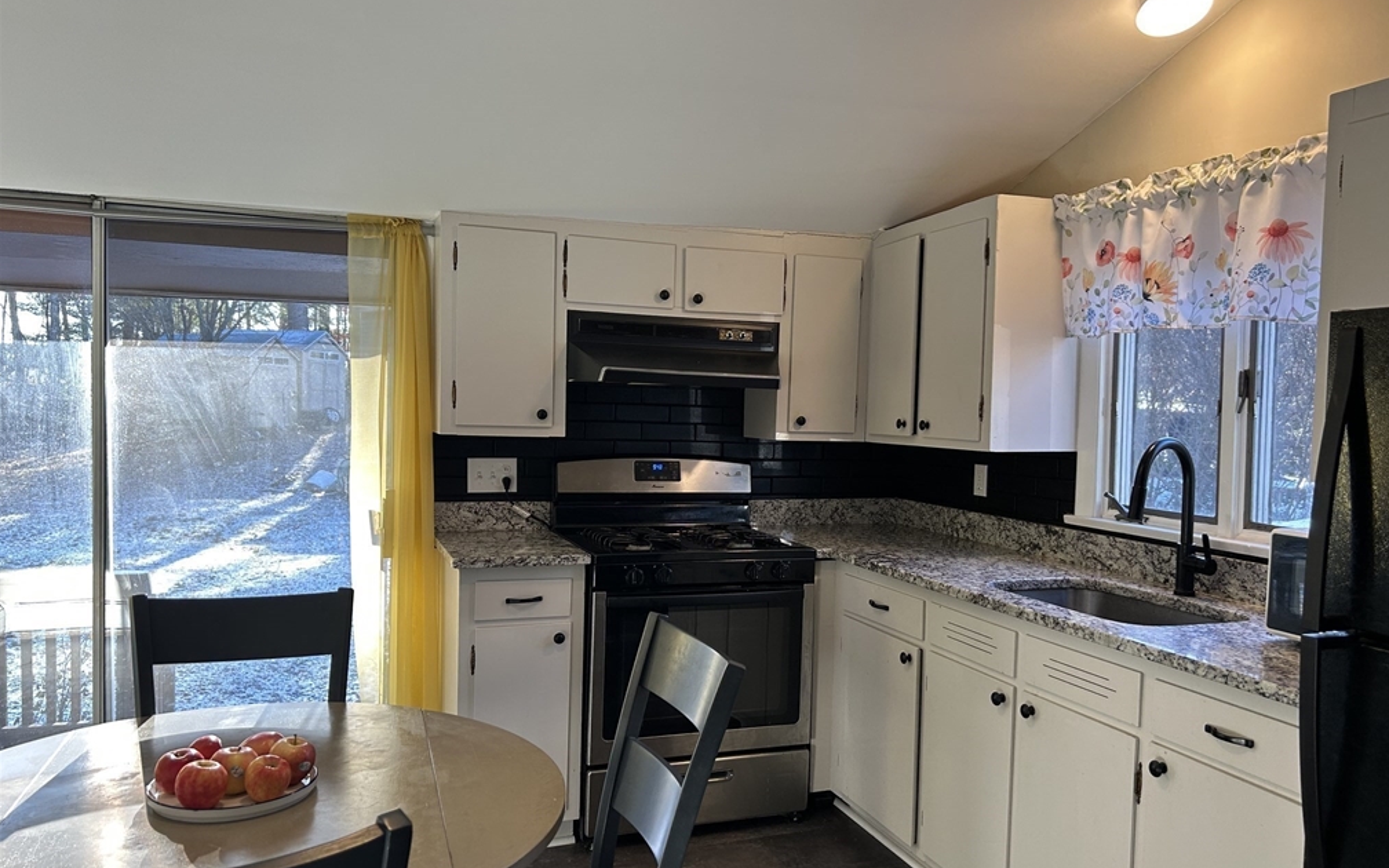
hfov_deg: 66.5
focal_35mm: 28
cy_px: 464
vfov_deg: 44.5
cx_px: 704
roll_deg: -1.4
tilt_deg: -3.4
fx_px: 1060
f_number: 1.5
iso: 64
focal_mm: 5.7
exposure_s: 1/120
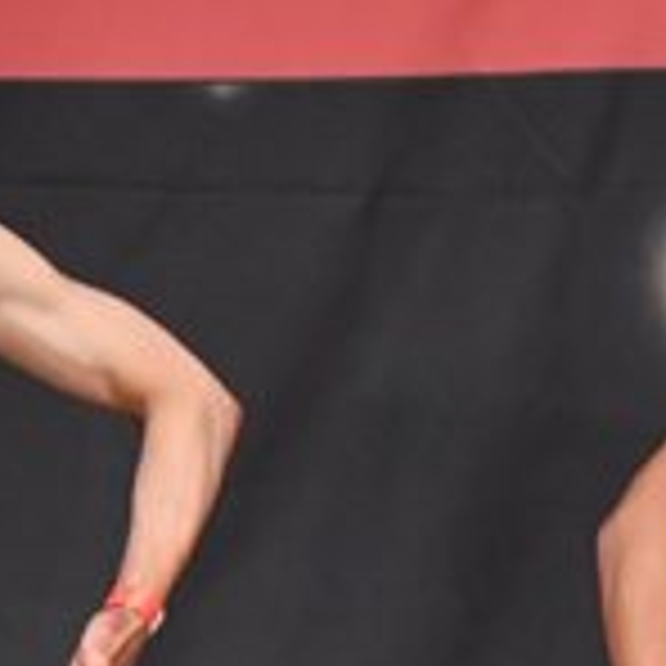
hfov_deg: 1.5
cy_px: 904
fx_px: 24684
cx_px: 1622
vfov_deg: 1.5
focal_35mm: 1134
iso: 5000
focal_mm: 170
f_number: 5.6
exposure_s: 1/400
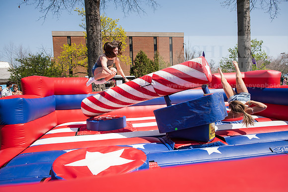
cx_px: 144
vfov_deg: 48.0
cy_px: 96
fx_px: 216
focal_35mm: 27
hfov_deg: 67.4
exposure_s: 1/800
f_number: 4.5
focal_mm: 27
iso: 125
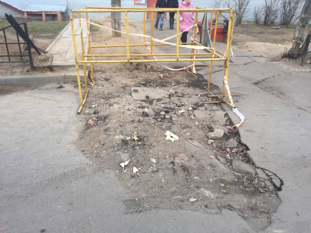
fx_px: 261
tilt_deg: -22.6
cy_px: 116
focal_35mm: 29
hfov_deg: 61.7
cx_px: 156
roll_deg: -2.4
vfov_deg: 48.2
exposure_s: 1/50
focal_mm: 4.15
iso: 32
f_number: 2.2
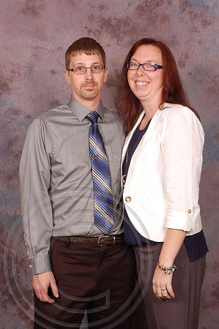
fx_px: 604
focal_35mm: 66
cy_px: 164
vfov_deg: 30.5
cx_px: 110
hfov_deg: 20.6
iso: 200
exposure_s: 1/125
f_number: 10
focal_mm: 44
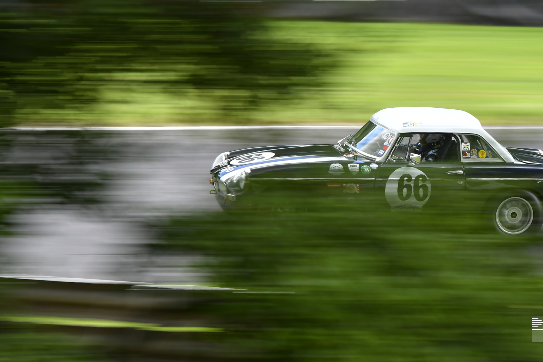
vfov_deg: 8.0
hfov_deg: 12.0
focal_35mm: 171
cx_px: 336
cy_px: 172
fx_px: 2579
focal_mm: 92
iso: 400
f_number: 6.3
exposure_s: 1/40
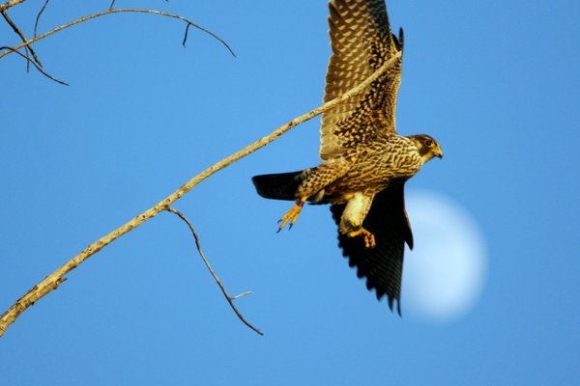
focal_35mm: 840
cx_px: 290
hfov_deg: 2.5
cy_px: 193
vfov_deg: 1.6
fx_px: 13532
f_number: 5.6
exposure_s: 1/1000
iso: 400
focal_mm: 400
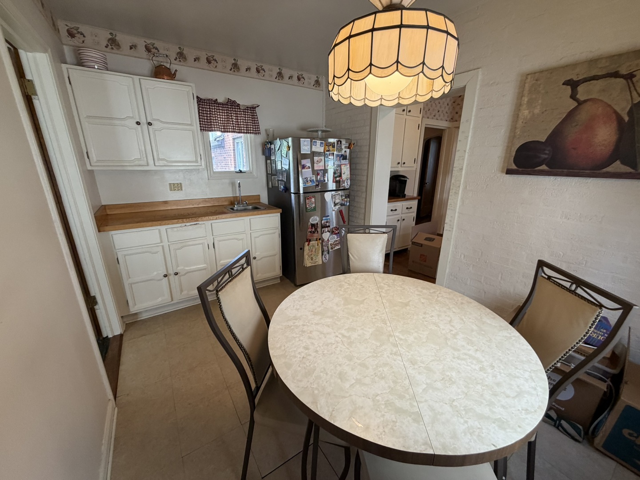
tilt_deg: -17.0
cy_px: 240
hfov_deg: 102.1
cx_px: 320
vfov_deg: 85.7
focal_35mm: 14
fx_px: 259
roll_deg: -2.2
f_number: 2.2
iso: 200
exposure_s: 1/60
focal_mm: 2.22
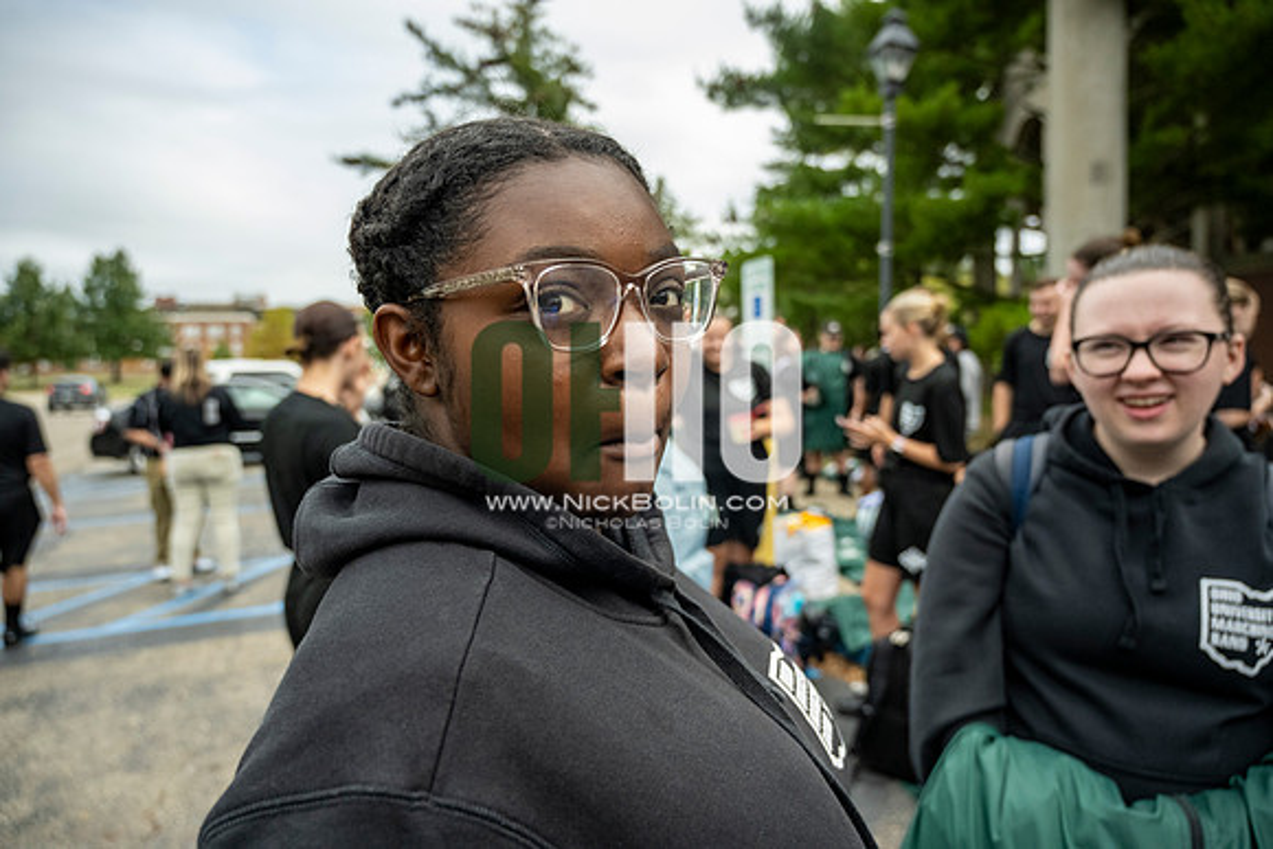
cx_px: 636
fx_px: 849
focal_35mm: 24
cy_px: 424
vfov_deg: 53.2
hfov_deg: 73.7
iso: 1250
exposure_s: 1/4000
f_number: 4
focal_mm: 24
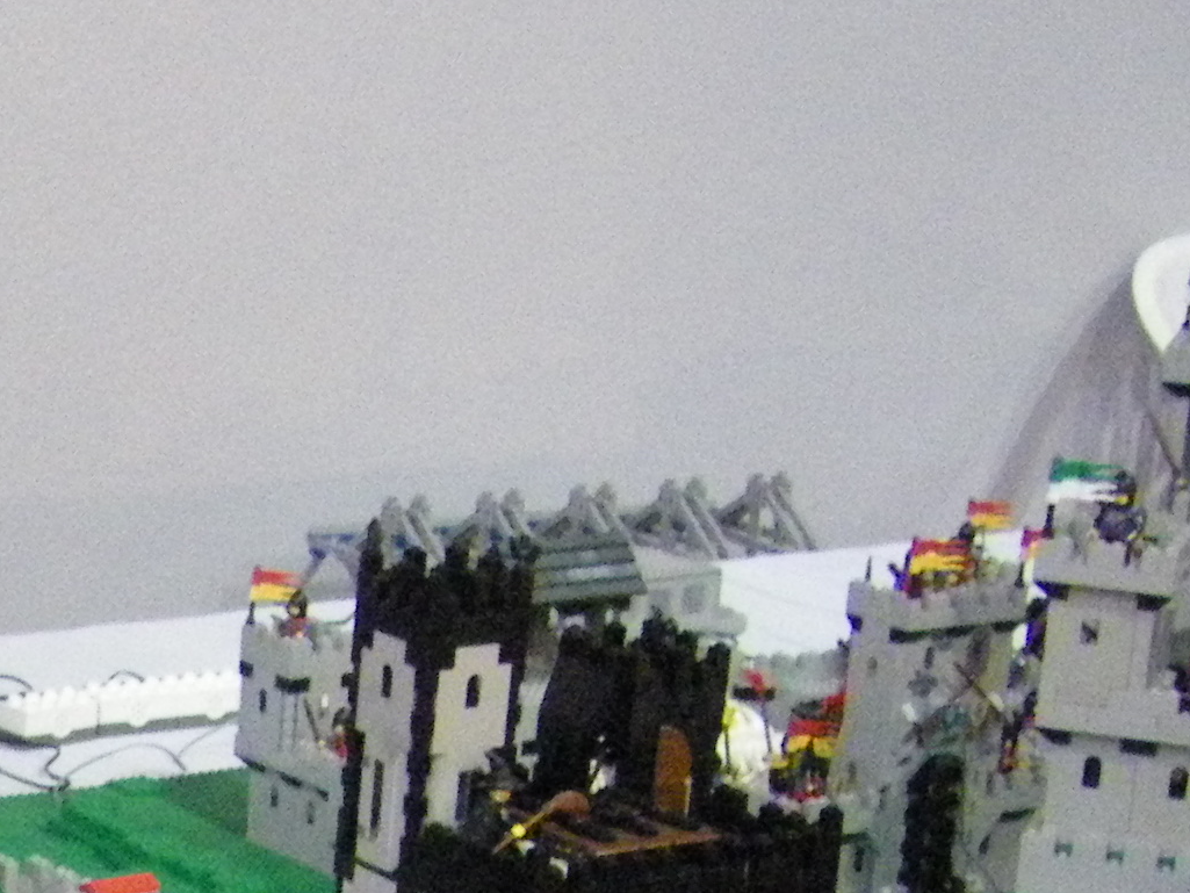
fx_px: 4160
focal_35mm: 121
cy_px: 1214
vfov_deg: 11.9
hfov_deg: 15.3
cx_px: -457
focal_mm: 6.3
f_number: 3.5
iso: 800
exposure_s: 1/13
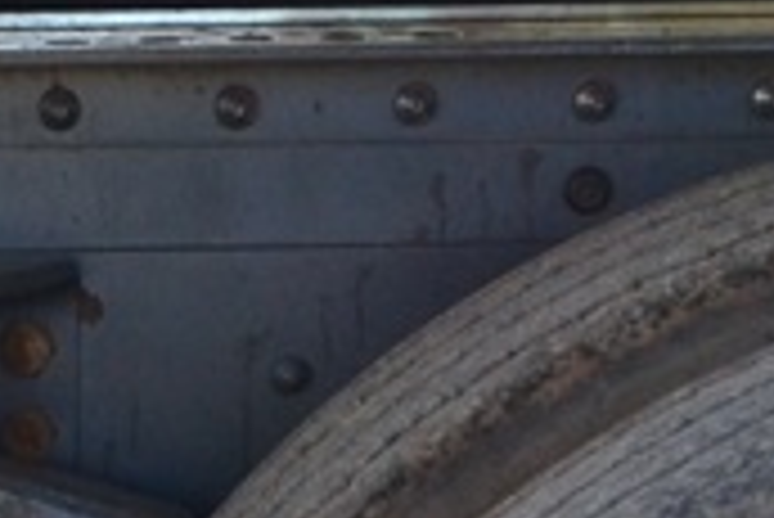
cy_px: 1004
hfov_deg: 8.3
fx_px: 5272
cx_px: -292
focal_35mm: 245
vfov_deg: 5.5
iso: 400
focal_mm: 22
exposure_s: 1/80
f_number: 8
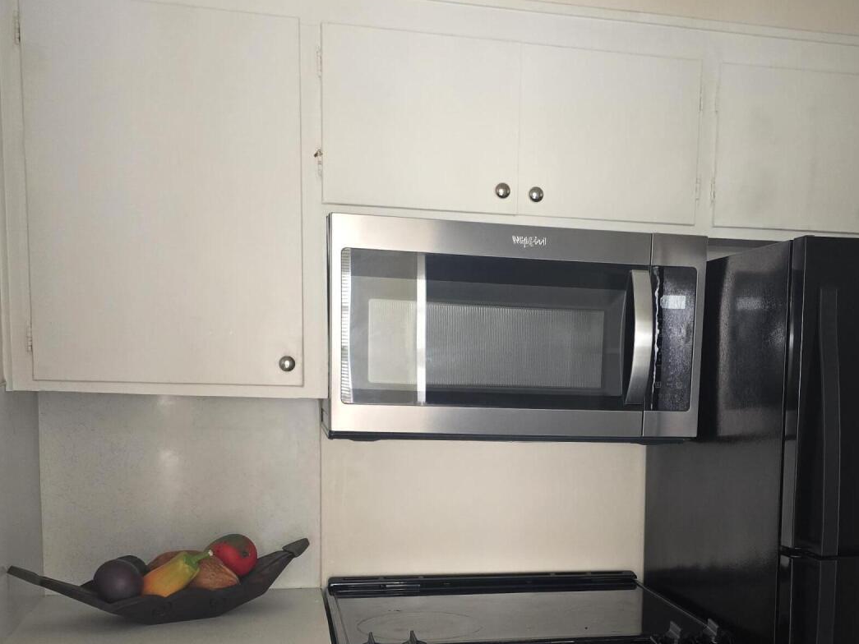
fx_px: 1092
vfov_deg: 32.0
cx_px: 576
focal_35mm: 44
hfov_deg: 42.3
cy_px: 513
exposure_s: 1/120
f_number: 1.7
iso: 400
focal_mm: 6.3
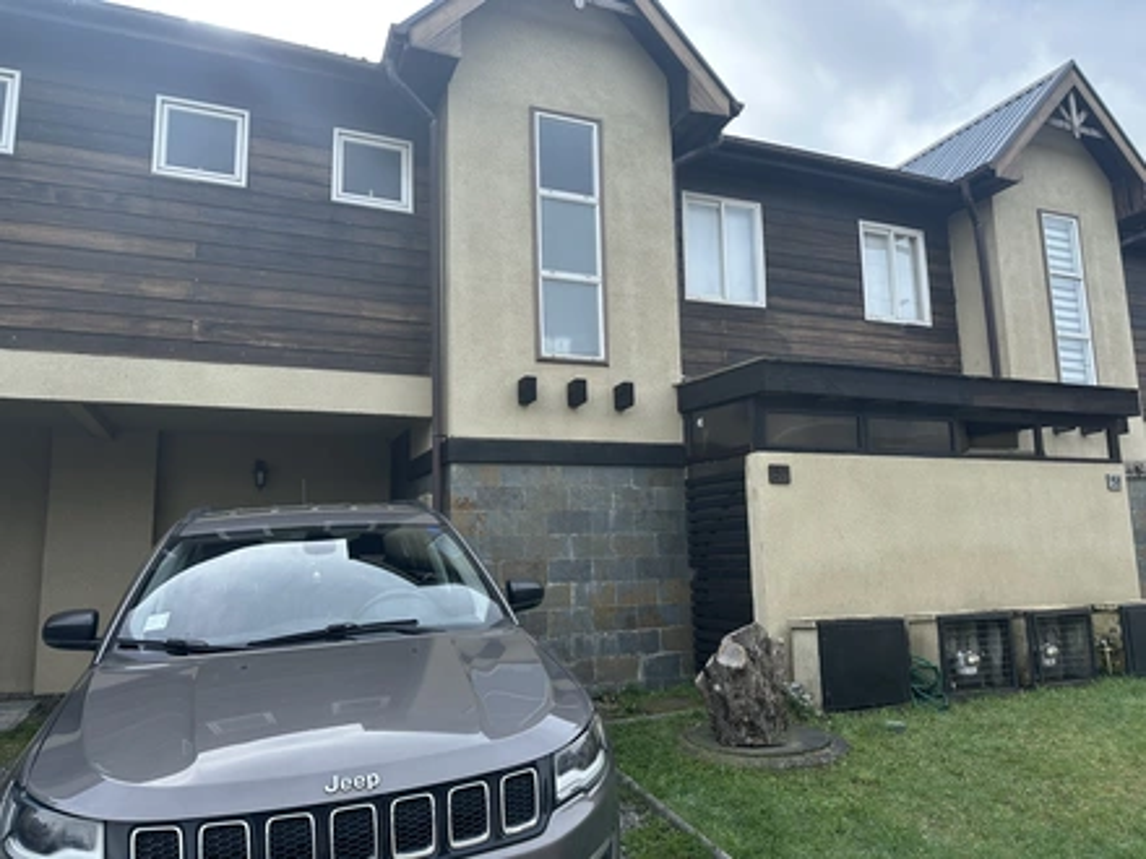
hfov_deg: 71.6
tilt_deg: +9.6
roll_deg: +1.5
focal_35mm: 24
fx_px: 795
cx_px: 573
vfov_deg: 56.8
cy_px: 430
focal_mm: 6.86
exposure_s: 1/1374
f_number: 1.78
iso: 80
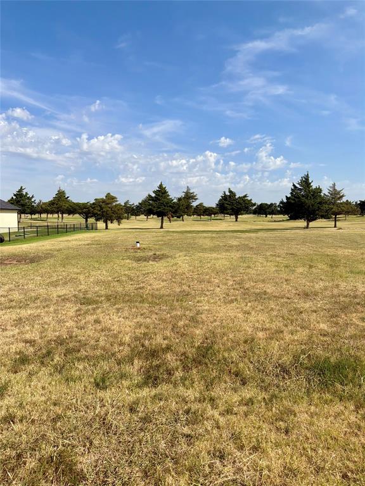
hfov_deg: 56.8
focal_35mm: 24
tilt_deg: -5.4
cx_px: 182
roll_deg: -0.3
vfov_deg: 71.6
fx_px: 337
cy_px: 243
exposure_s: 1/7353
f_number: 1.78
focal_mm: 6.76
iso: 80
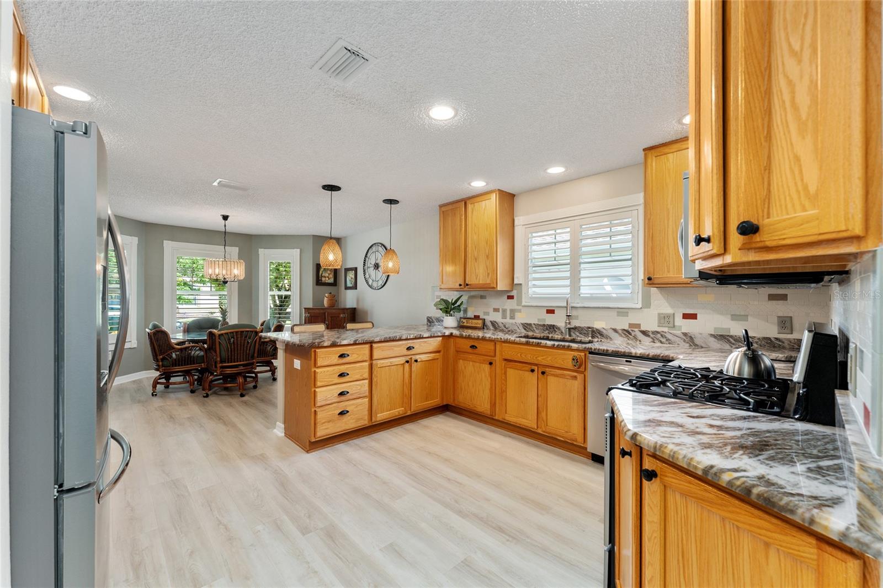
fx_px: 343
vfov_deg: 81.2
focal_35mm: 14
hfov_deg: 104.3
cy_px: 294
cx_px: 442
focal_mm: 14
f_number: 7.1
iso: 400
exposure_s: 1/8
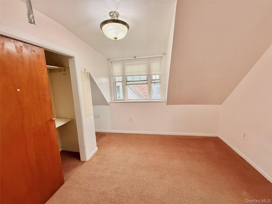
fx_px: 110
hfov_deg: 102.1
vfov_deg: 85.7
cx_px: 136
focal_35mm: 14
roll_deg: +2.4
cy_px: 102
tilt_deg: -8.0
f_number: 2.2
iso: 250
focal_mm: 2.22
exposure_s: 1/60
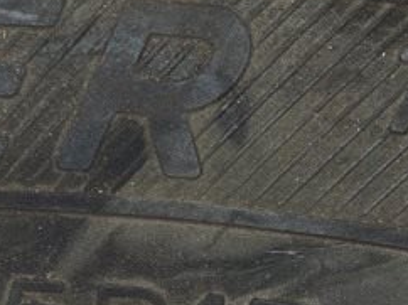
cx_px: 62
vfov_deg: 4.4
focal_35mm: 336
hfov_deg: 5.9
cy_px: 316
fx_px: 3957
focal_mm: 55
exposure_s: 1/60
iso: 100
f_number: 8
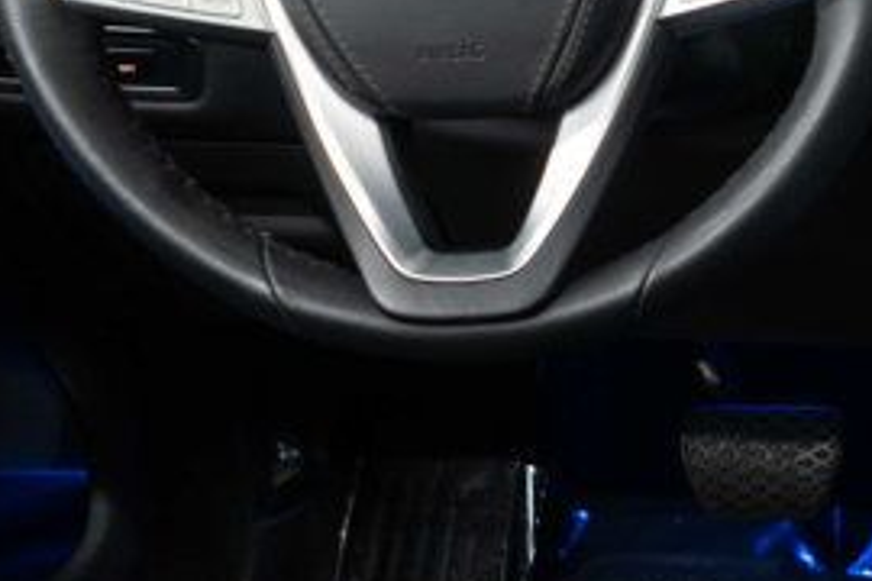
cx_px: 1415
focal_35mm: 106
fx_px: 2567
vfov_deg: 12.9
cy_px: 334
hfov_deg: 16.9
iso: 1000
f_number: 3.2
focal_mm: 28
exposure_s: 1/50
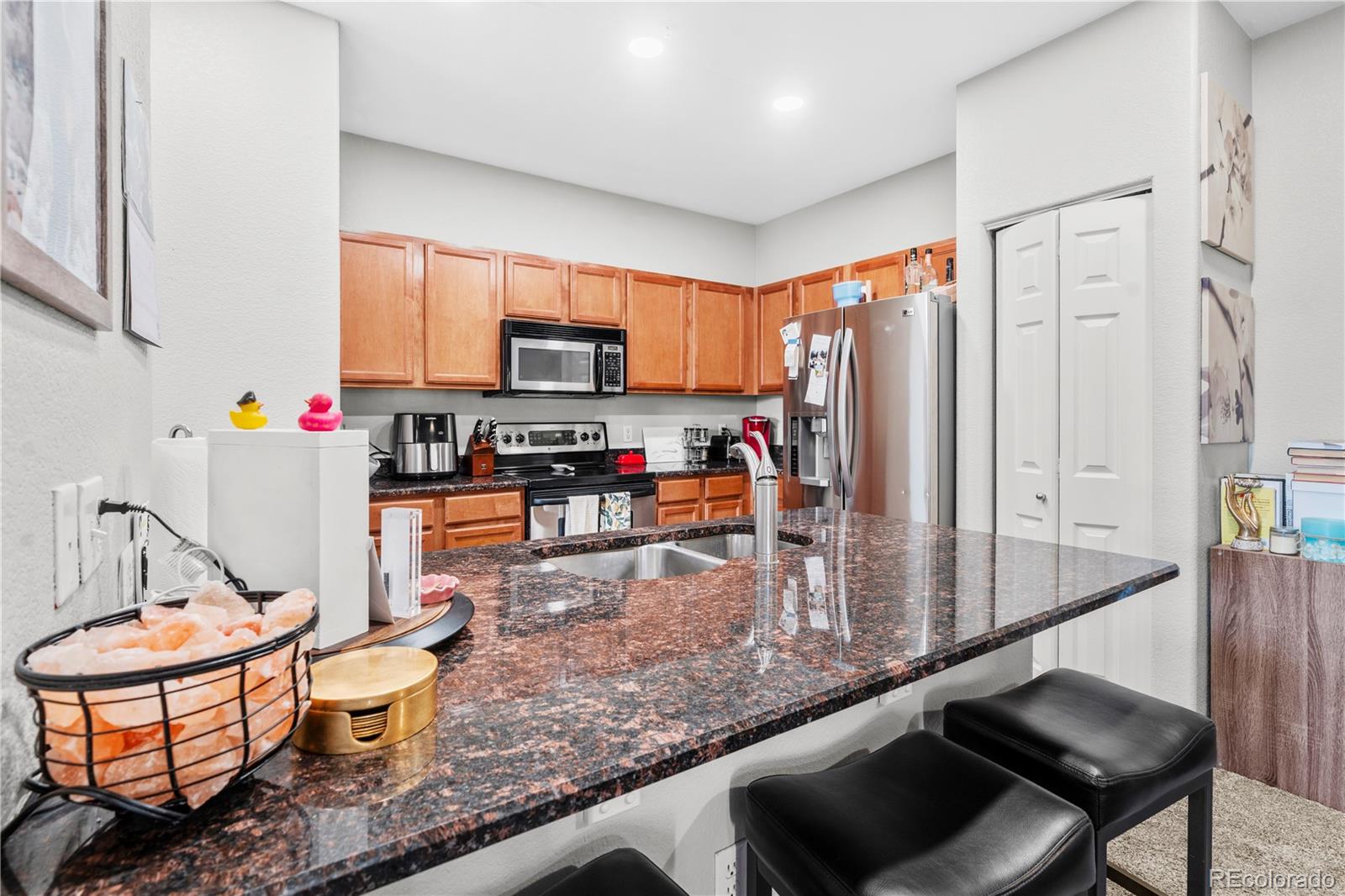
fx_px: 598
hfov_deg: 96.7
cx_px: 672
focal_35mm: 16
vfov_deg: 73.7
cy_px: 448
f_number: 8
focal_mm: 16
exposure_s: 1
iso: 100
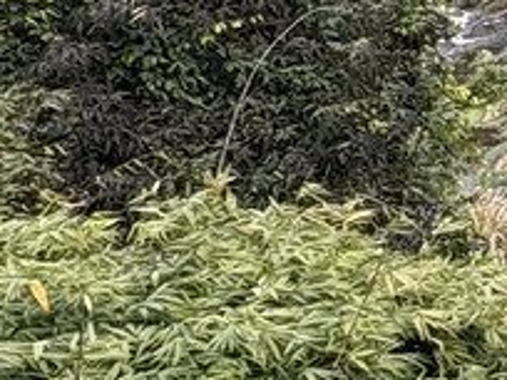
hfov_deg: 10.8
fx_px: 1611
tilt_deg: -21.1
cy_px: -224
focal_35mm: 110
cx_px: 1583
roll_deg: -0.5
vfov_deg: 12.6
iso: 50
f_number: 2.2
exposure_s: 1/99
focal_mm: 2.22
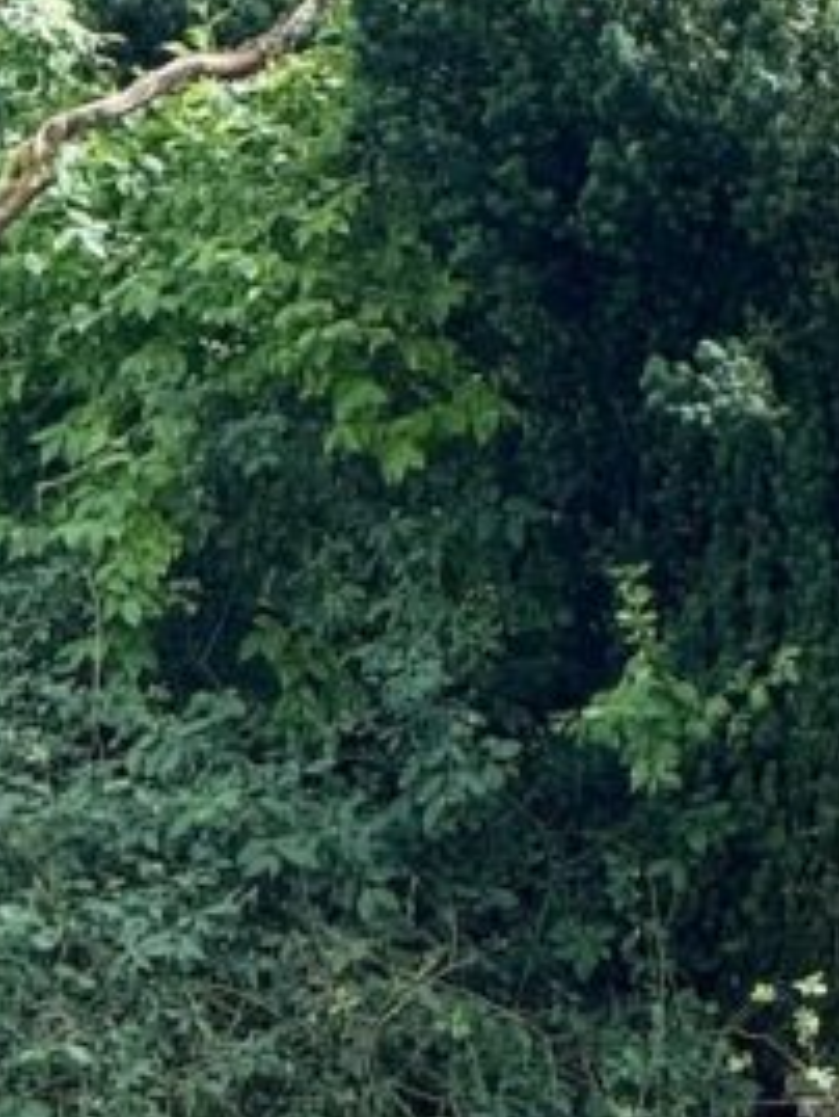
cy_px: 1291
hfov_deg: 3.3
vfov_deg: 4.3
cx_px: 1184
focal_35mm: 456
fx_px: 14725
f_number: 2.8
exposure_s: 1/290
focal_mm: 15.66
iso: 50
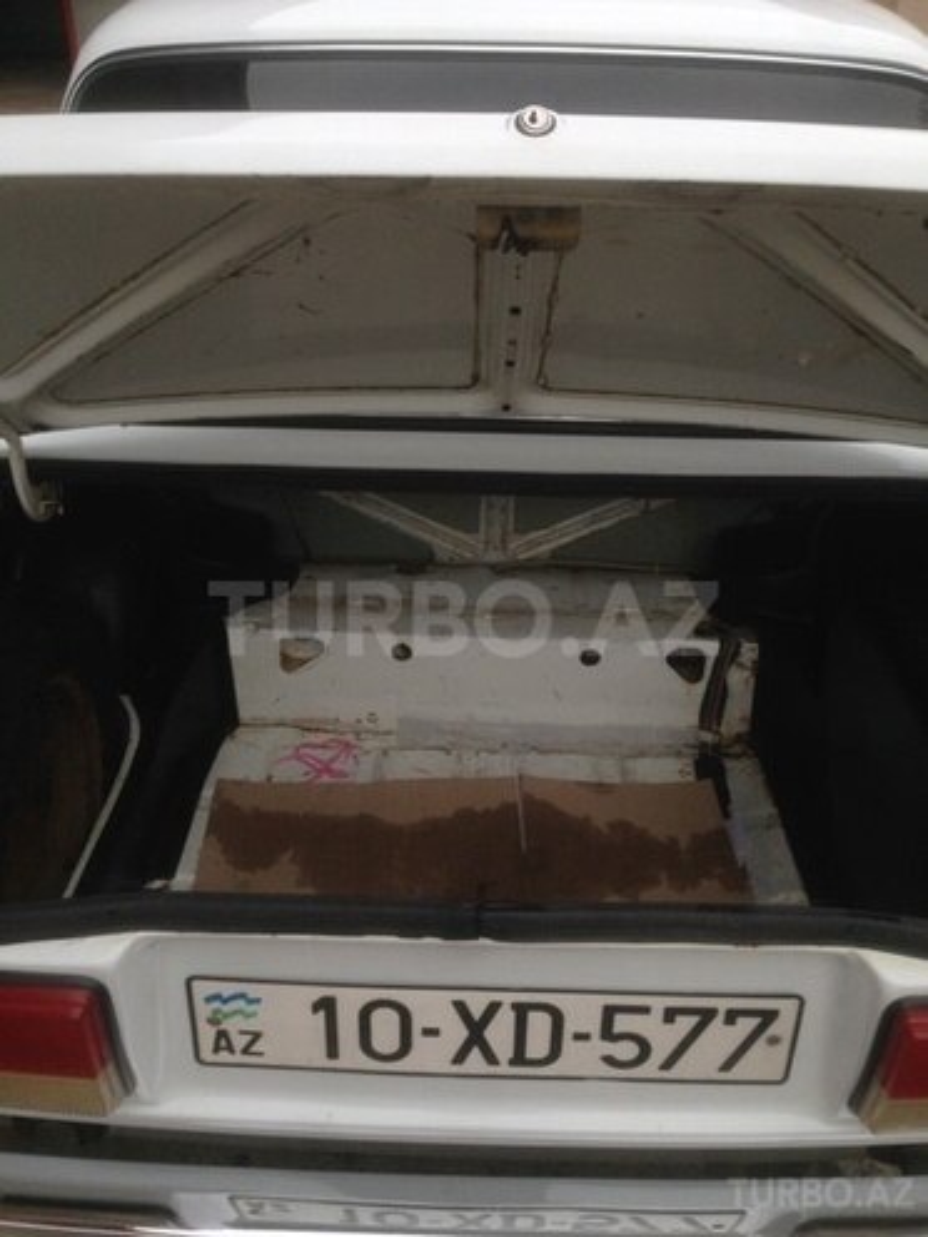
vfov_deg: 55.4
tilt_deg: -26.7
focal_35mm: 33
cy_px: 618
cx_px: 464
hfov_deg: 42.9
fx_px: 1180
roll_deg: -4.0
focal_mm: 4.12
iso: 50
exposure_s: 1/123
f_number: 2.4
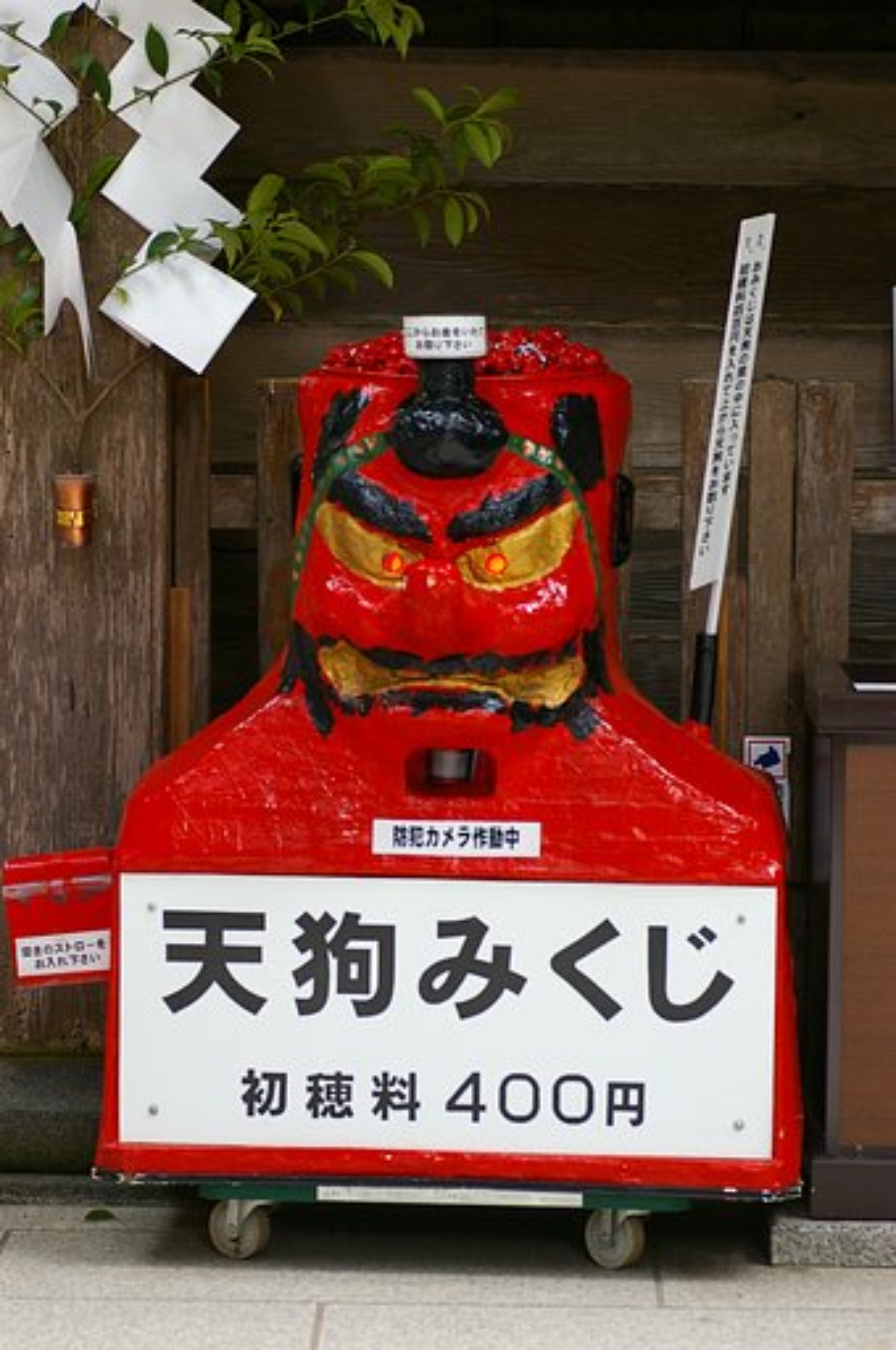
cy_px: 675
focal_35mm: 135
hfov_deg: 10.1
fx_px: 5053
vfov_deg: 15.2
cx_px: 448
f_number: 4.5
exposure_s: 1/60
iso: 400
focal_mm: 90
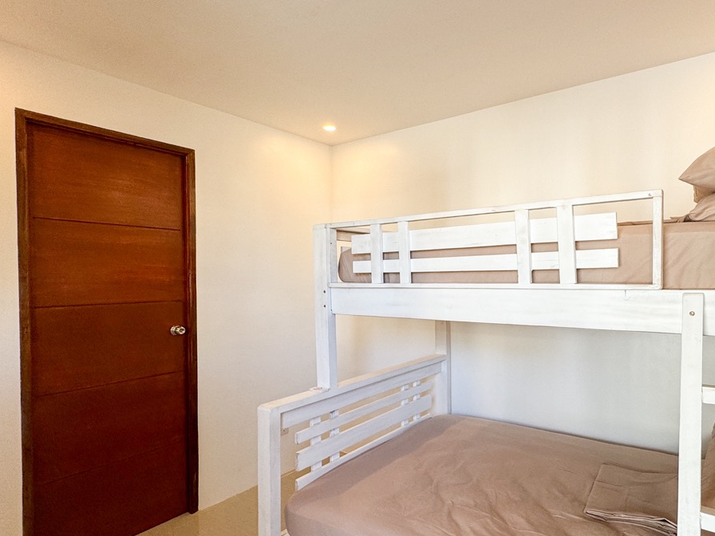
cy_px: 254
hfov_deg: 81.2
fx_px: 413
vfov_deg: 65.9
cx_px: 410
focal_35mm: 20
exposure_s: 1/100
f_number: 2.2
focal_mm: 2.22
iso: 64
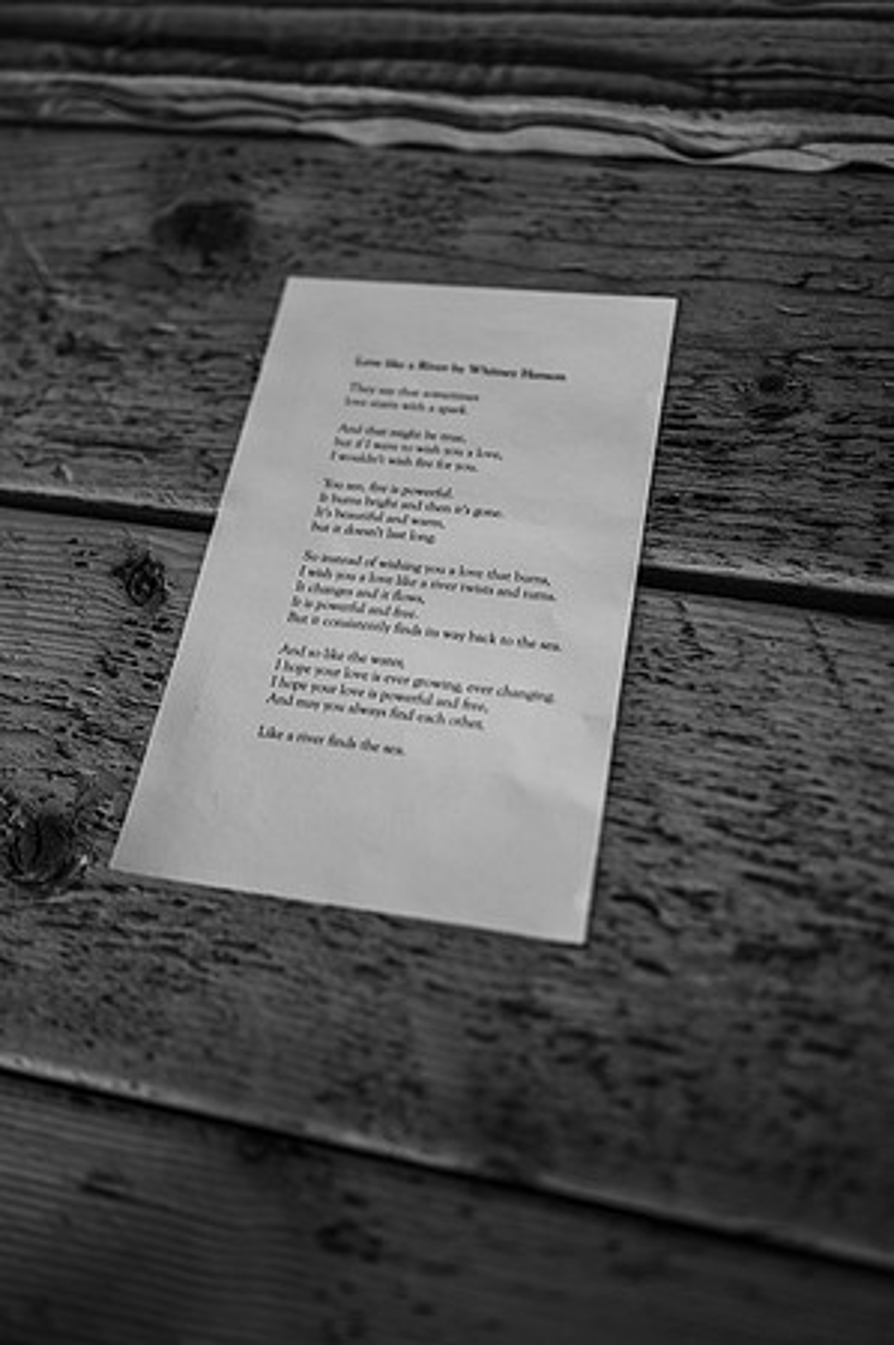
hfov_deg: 37.8
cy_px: 672
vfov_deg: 54.5
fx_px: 1307
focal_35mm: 35
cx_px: 447
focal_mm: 35
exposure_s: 1/200
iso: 100
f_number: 1.8
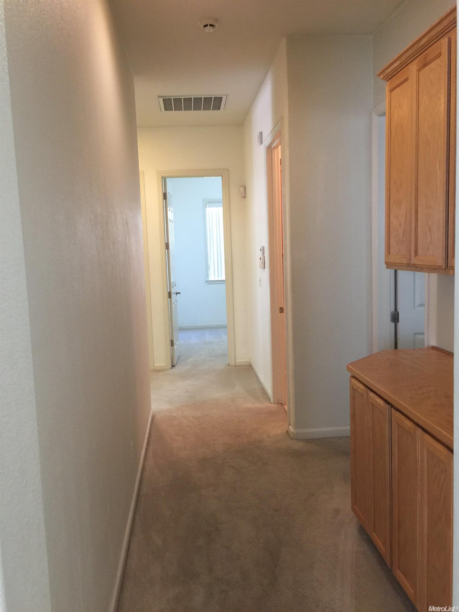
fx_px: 513
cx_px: 230
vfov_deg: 61.7
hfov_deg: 48.2
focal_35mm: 29
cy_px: 306
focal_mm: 4.15
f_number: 2.2
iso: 64
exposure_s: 1/15
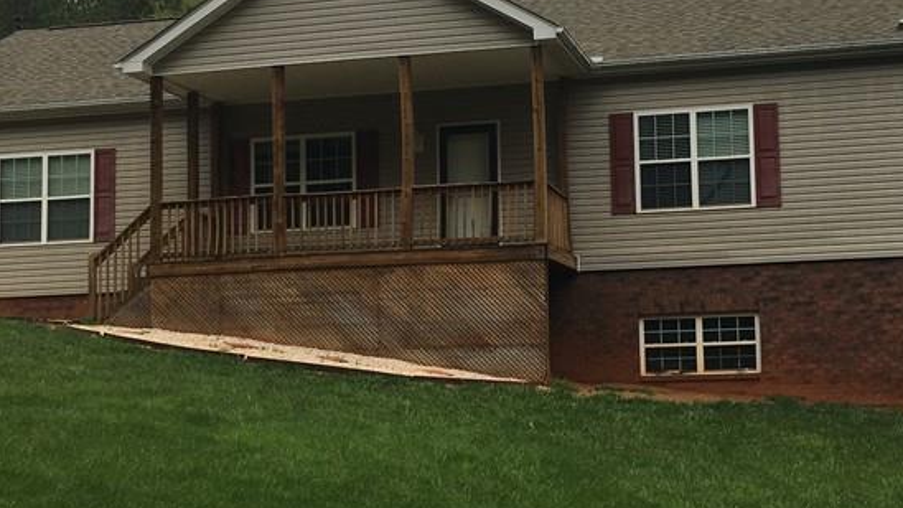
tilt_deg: +3.5
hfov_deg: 35.4
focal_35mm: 59
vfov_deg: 20.4
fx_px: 1412
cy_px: 264
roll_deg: +1.6
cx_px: 524
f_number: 2.2
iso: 25
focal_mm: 4.15
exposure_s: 1/553
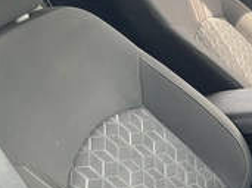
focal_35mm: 68
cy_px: 135
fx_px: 495
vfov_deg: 21.4
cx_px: 290
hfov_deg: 26.0
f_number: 1.8
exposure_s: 1/122
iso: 50
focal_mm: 3
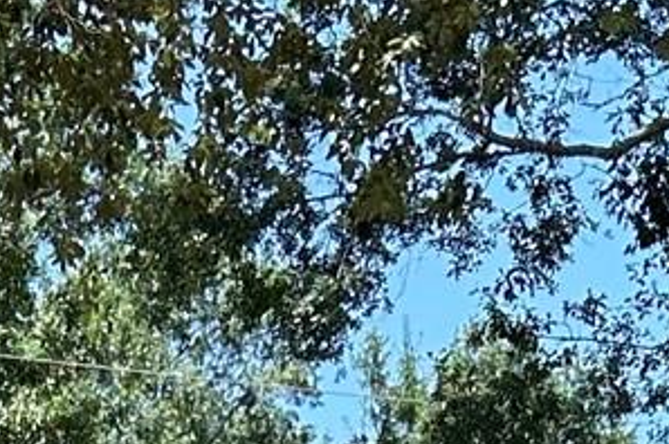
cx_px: -61
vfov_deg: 6.6
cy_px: 1390
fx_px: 3453
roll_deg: -0.4
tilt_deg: -0.9
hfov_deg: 10.9
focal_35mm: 186
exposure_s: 1/917
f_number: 1.5
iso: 50
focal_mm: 5.7
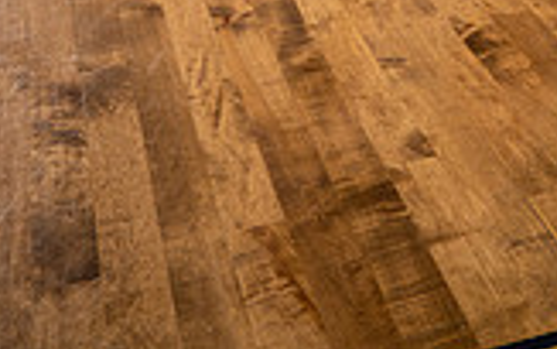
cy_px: -400
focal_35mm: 73
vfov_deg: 14.2
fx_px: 1109
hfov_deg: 28.0
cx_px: 372
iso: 400
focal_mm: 26
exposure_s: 1/250
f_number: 5
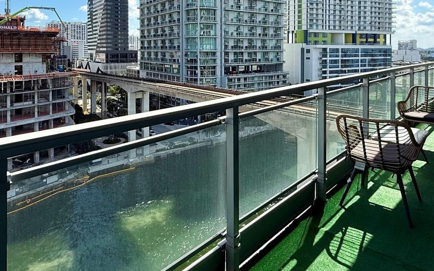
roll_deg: +0.7
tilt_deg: -0.6
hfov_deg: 70.4
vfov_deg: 45.3
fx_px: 308
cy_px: 55
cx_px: 206
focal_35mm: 26
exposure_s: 1/1285
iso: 64
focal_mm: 2.22
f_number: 2.2
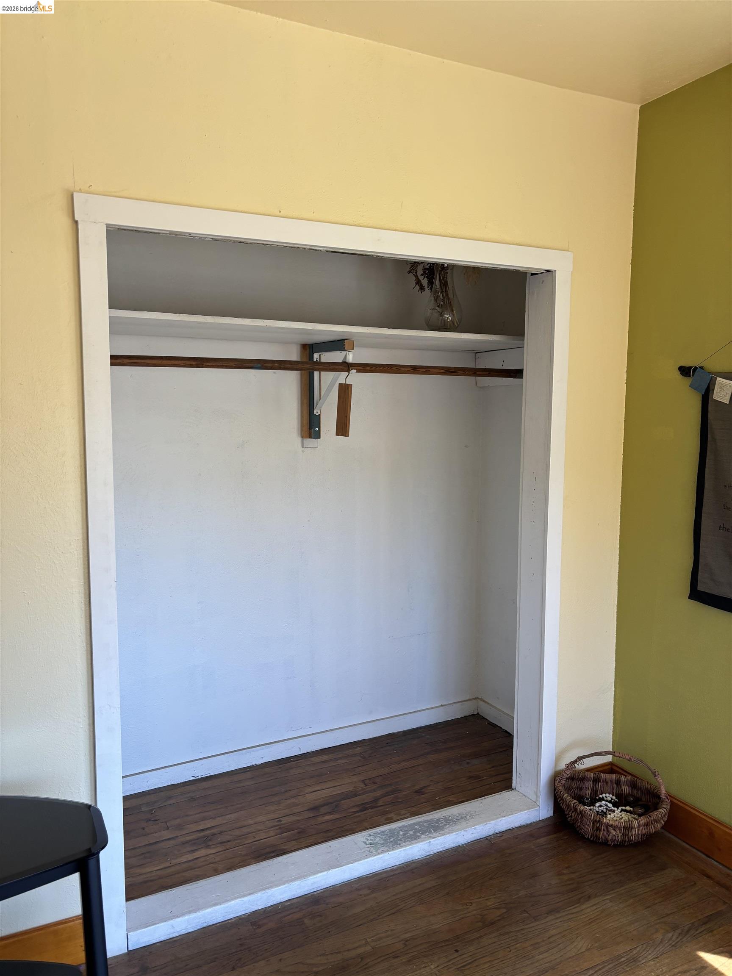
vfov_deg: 67.3
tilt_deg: -7.0
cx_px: 366
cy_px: 488
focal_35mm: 26
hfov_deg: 53.1
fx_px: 733
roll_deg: +0.0
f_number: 1.6
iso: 80
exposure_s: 1/121
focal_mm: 5.96
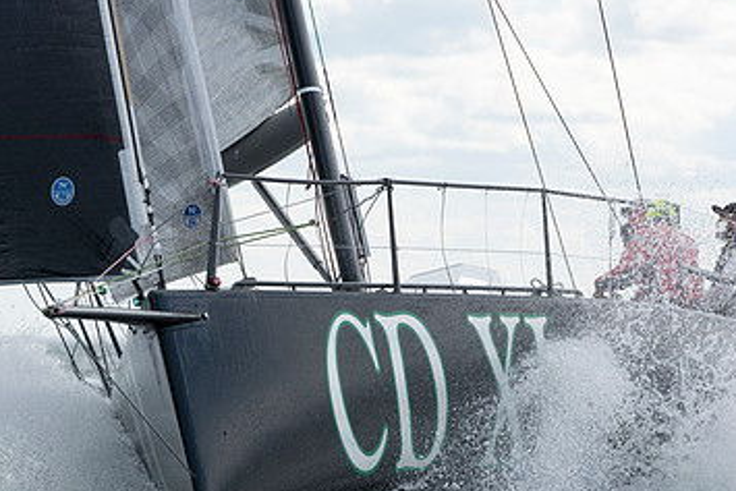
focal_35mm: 327
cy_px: 351
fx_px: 6688
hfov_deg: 6.3
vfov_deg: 4.2
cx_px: 334
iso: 320
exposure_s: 1/1000
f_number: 8
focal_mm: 200
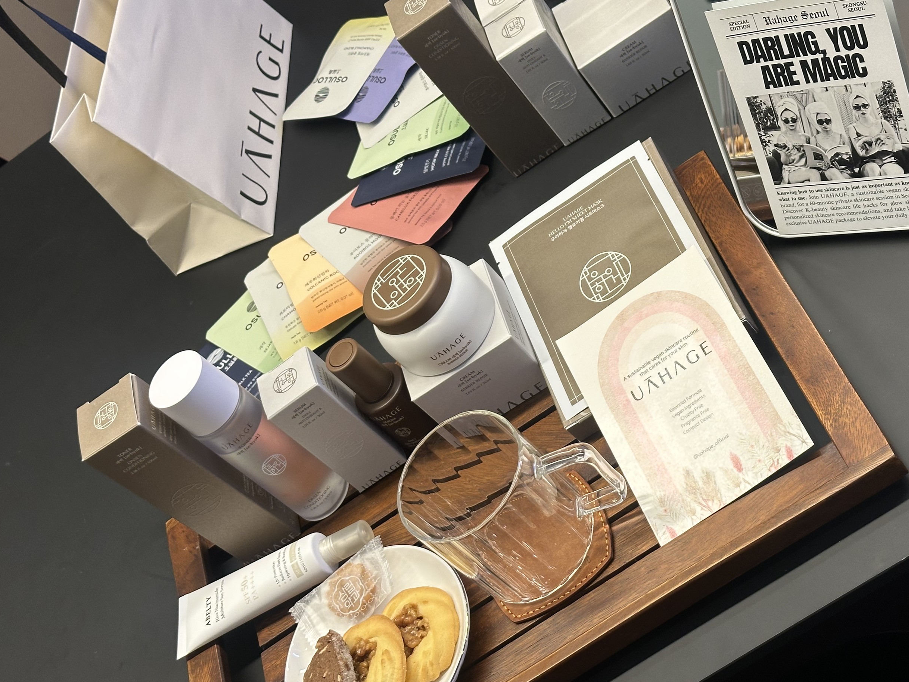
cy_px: 336
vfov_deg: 24.8
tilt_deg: -43.4
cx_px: 524
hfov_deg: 32.6
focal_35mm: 59
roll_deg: +44.8
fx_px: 1549
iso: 80
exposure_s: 1/60
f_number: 1.78
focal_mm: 6.86
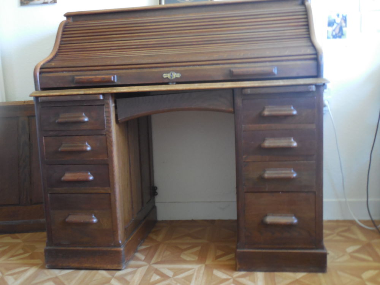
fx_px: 384
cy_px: 142
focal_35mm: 35
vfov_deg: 40.7
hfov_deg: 52.6
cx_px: 190
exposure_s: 1/5
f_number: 3.7
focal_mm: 6.3
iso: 400
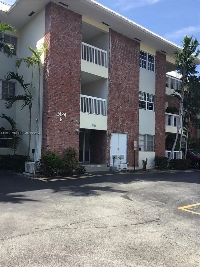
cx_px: 100
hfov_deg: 45.5
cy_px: 134
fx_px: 239
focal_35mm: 31
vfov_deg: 58.3
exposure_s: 1/595
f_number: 2.4
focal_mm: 3.3
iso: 25
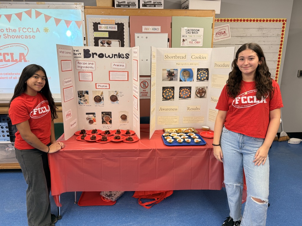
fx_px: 209
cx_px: 151
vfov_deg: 56.8
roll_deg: -0.2
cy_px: 113
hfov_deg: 71.6
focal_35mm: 24
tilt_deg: -14.7
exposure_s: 1/60
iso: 125
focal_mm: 6.76
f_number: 1.78
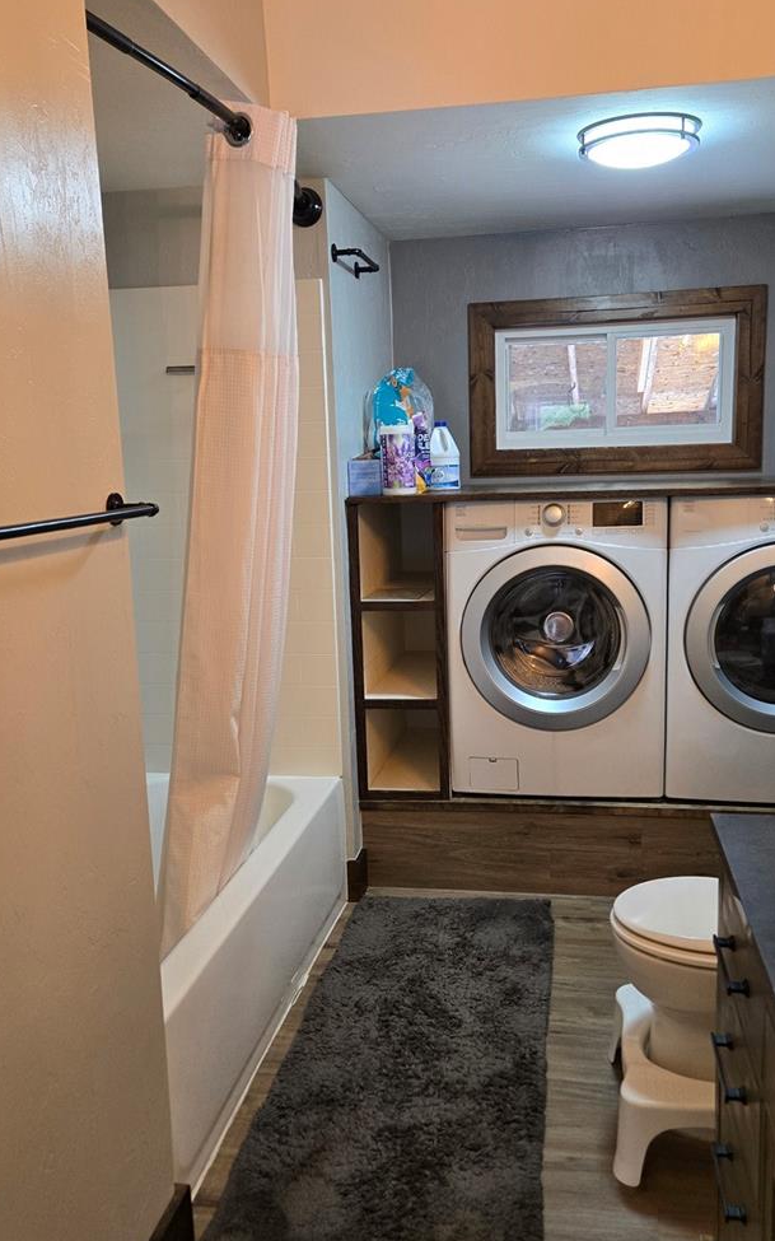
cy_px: 650
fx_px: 1014
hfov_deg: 41.8
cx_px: 396
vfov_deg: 62.9
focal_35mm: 30
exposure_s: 1/120
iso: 250
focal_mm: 5.4
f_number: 1.8
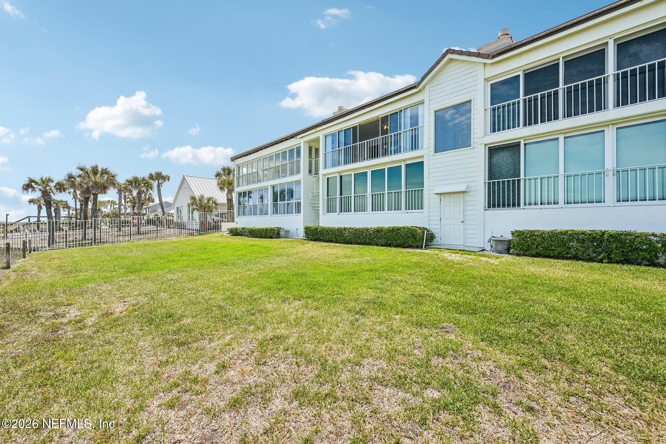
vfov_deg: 81.2
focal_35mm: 14
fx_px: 259
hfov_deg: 104.3
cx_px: 333
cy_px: 222
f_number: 8
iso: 100
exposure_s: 1/250
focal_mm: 14
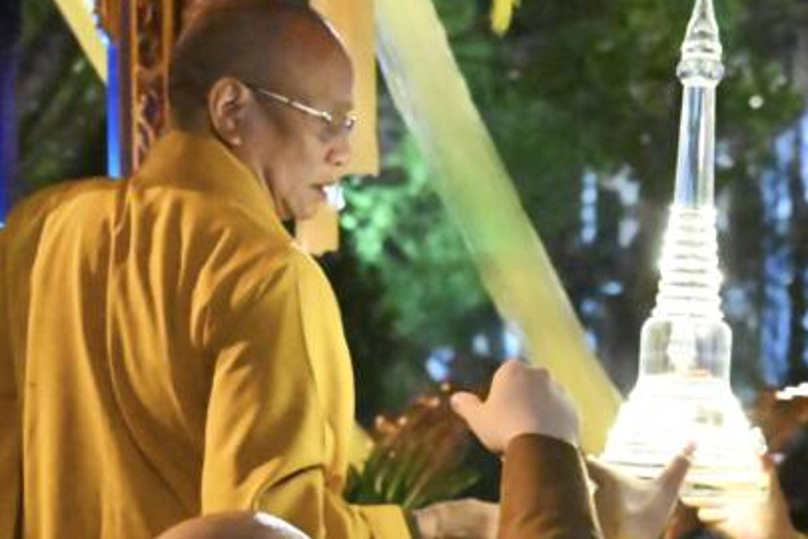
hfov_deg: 23.0
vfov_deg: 15.4
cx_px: 605
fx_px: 1963
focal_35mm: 87
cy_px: 493
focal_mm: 29.5
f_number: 2.8
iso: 32000
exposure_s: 1/200
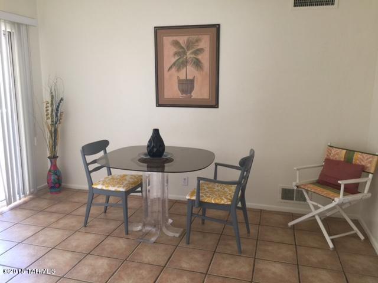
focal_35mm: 29
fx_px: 317
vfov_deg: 48.2
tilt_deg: -10.3
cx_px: 189
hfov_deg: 61.7
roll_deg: -0.9
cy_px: 142
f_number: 2.2
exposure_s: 1/15
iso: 32
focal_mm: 4.15
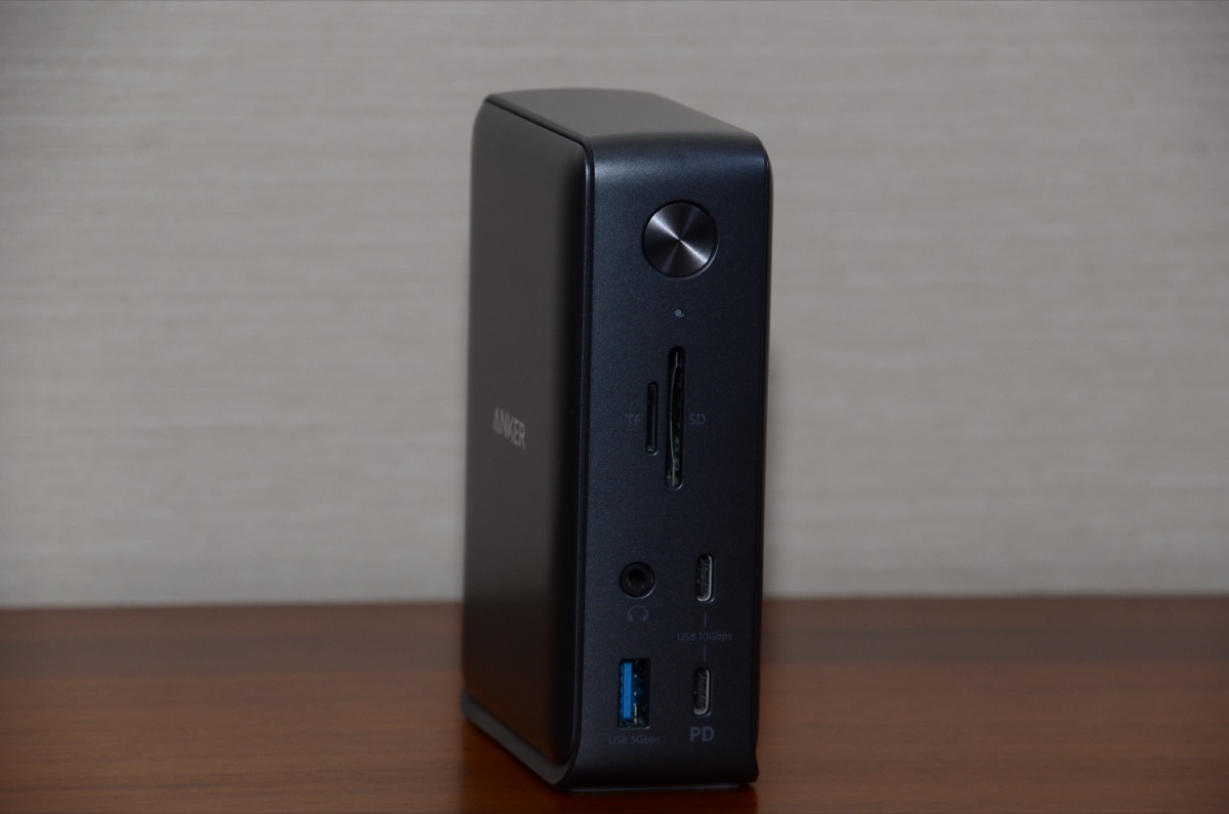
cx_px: 614
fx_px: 7155
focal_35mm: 210
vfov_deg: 6.5
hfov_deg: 9.8
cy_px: 407
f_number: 8
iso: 400
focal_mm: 140
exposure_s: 1/125
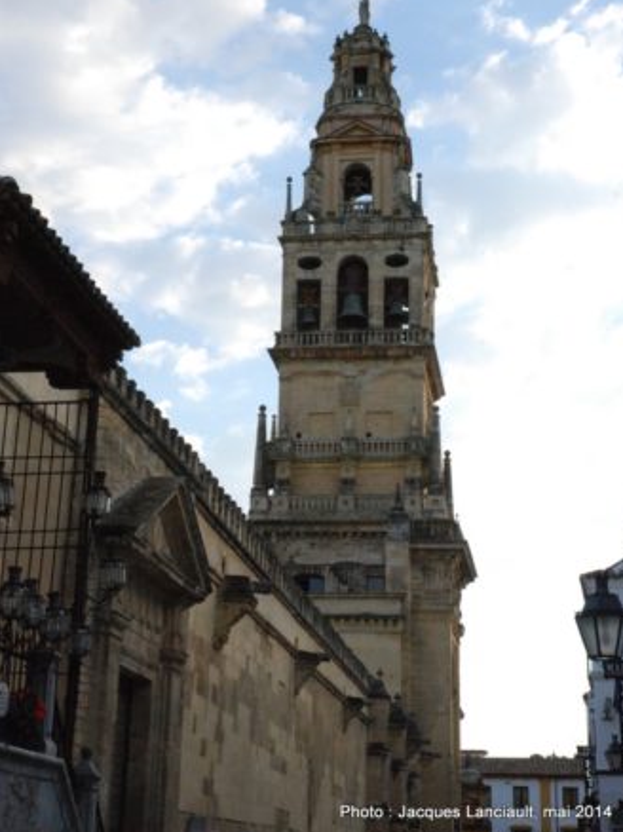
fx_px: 1585
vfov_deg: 29.4
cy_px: 365
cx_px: 316
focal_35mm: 66
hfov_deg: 22.2
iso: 1600
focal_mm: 40
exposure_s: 1/200
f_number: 25
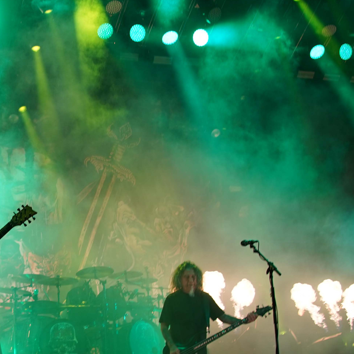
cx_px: -31
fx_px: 729
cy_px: 258
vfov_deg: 27.0
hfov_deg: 25.4
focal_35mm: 63
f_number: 4
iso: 250
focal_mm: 24
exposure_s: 1/100
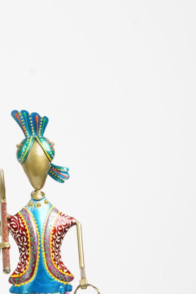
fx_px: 752
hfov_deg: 14.4
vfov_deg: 21.4
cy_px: 290
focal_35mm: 92
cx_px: -36
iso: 3200
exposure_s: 1/200
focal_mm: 34
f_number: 11
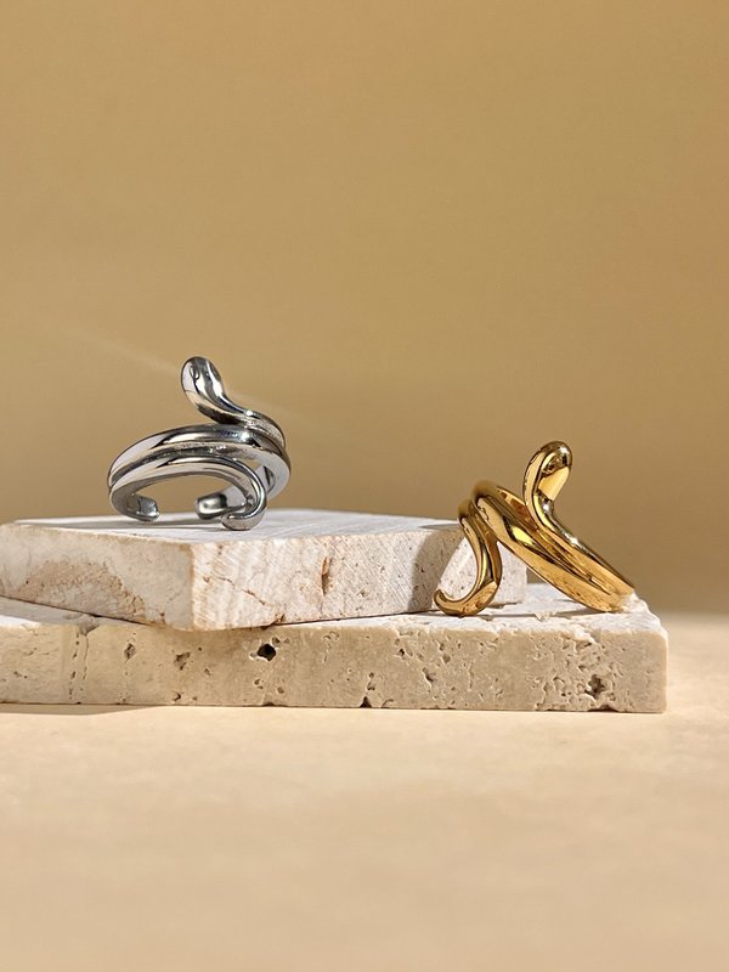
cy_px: 486
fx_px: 730
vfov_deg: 67.3
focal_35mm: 26
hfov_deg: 53.1
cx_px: 364
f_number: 1.5
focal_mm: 5.7
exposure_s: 1/452
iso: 50
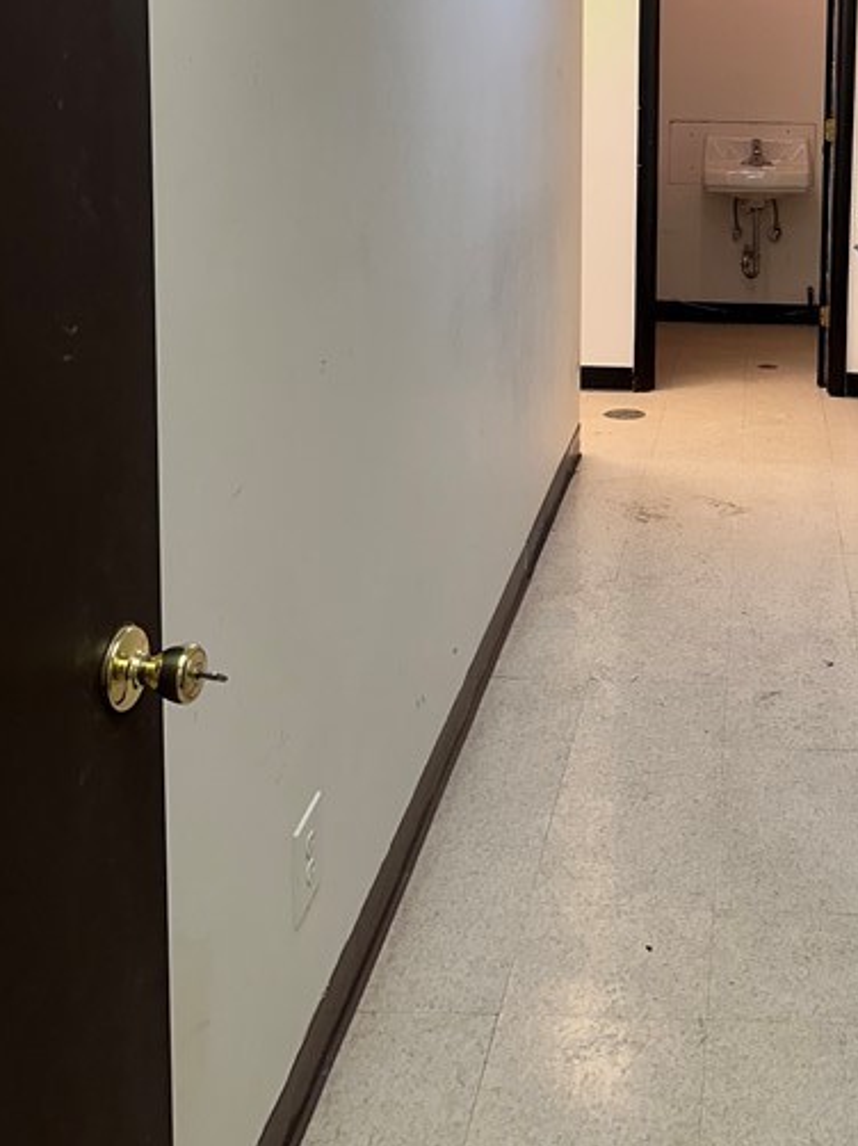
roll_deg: -2.5
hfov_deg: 28.6
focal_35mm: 49
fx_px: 1621
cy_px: 237
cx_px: 758
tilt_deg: -7.5
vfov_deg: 37.6
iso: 100
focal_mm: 6.86
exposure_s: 1/120
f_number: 1.78
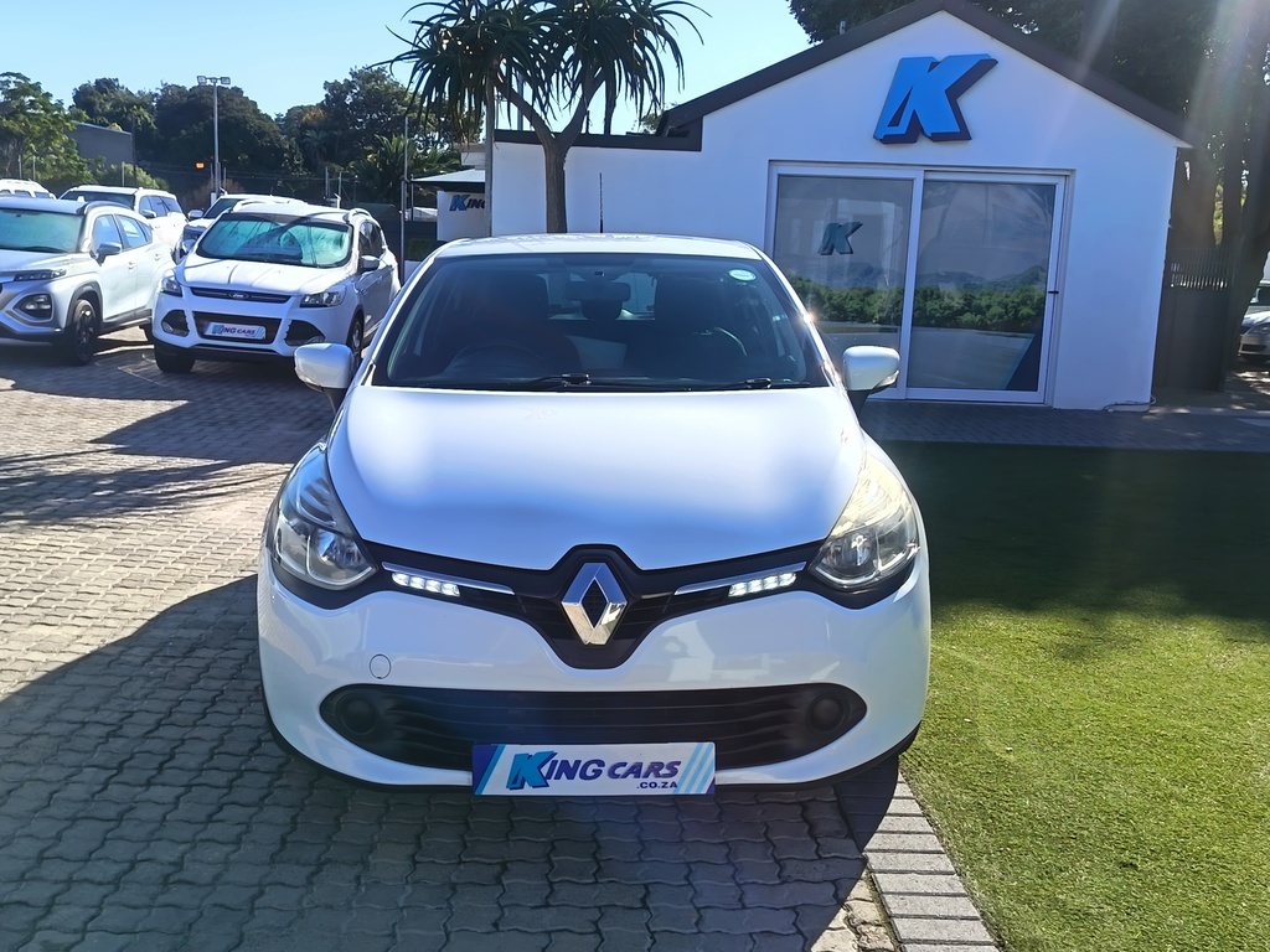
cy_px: 476
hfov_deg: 51.4
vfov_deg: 39.7
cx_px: 635
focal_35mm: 36
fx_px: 1321
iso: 100
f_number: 1.75
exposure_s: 1/571
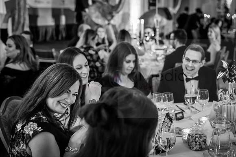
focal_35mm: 53
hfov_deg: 37.2
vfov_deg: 25.3
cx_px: 143
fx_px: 349
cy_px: 62
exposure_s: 1/100
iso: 3200
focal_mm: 44
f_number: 2.8
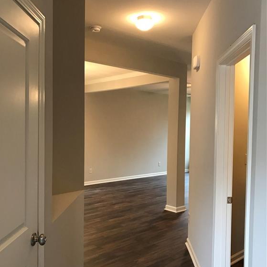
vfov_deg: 48.4
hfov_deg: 48.4
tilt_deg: -2.5
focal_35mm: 34
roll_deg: -0.6
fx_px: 297
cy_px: 143
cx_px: 130
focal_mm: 3.99
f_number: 1.8
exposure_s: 1/17
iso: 40
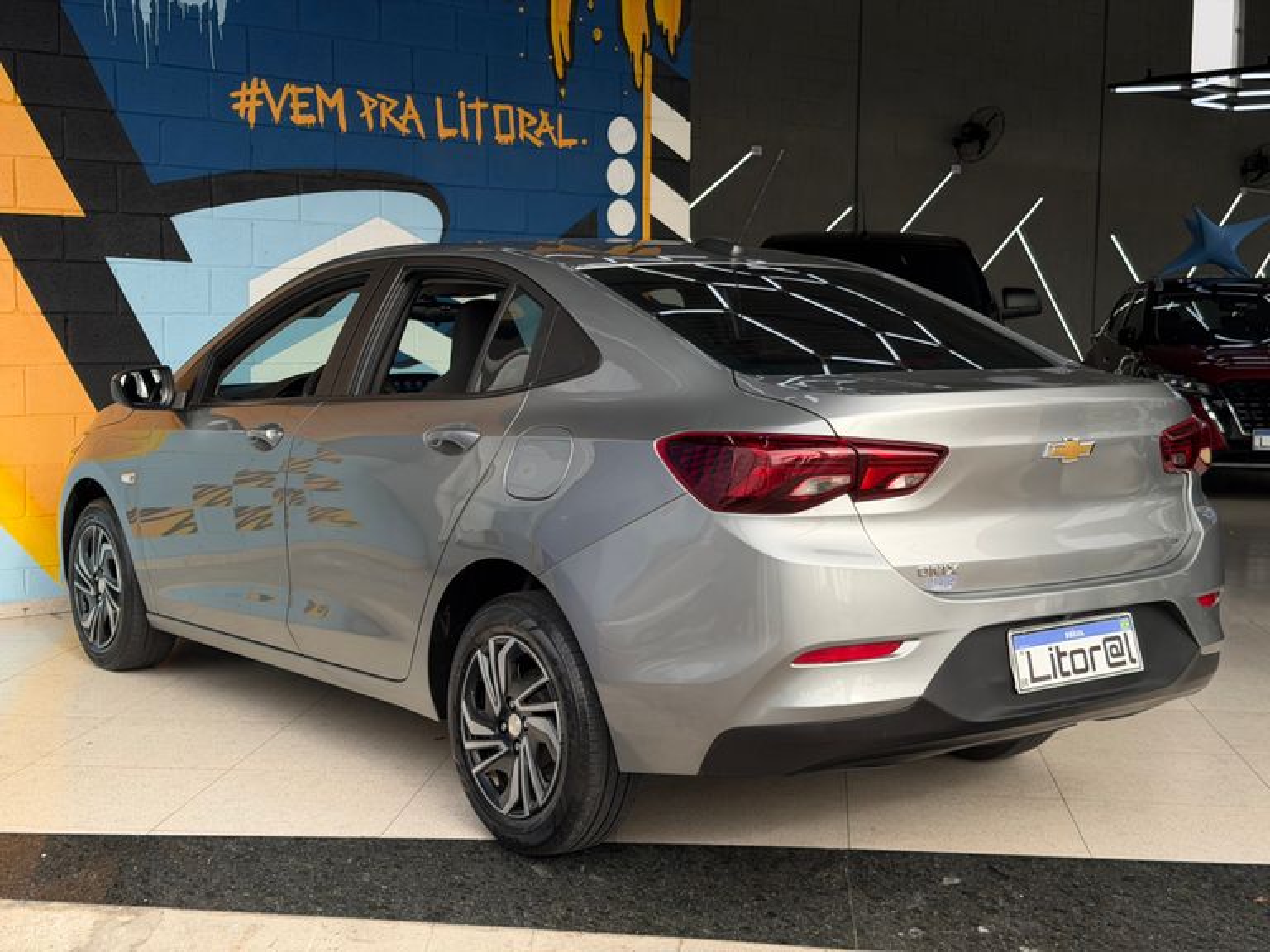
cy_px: 476
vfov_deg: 30.3
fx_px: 1761
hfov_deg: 39.7
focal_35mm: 48
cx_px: 635
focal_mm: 6.76
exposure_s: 1/1838
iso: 80
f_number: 1.78
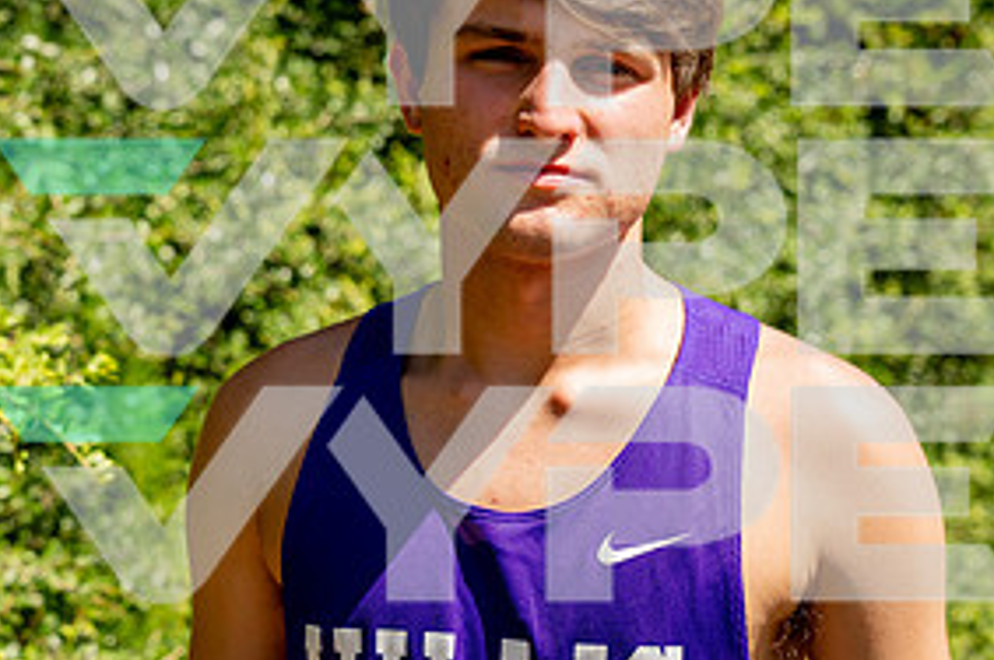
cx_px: 513
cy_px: 249
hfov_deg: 23.7
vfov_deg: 15.8
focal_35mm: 86
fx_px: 2372
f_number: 4.5
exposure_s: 1/400
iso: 100
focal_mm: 54
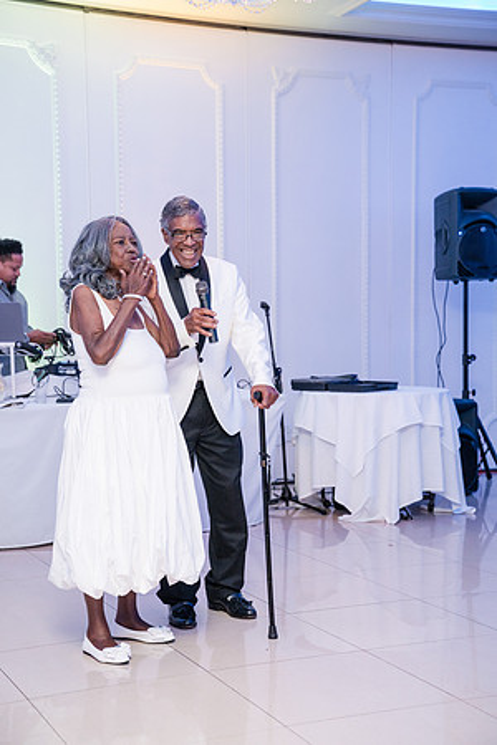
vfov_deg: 34.5
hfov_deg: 23.4
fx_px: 1201
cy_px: 372
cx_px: 248
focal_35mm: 58
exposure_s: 1/250
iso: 4000
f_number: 4
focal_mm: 58
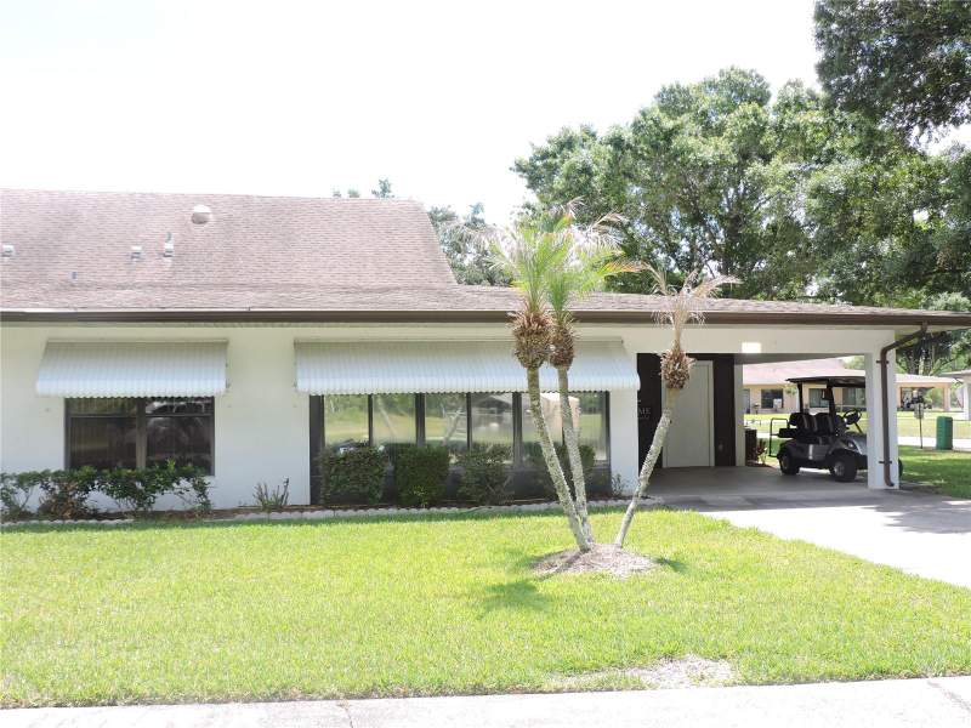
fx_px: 982
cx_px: 486
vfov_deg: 40.7
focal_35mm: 35
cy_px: 364
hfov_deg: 52.6
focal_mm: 6.2
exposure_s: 1/400
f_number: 3.3
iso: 125
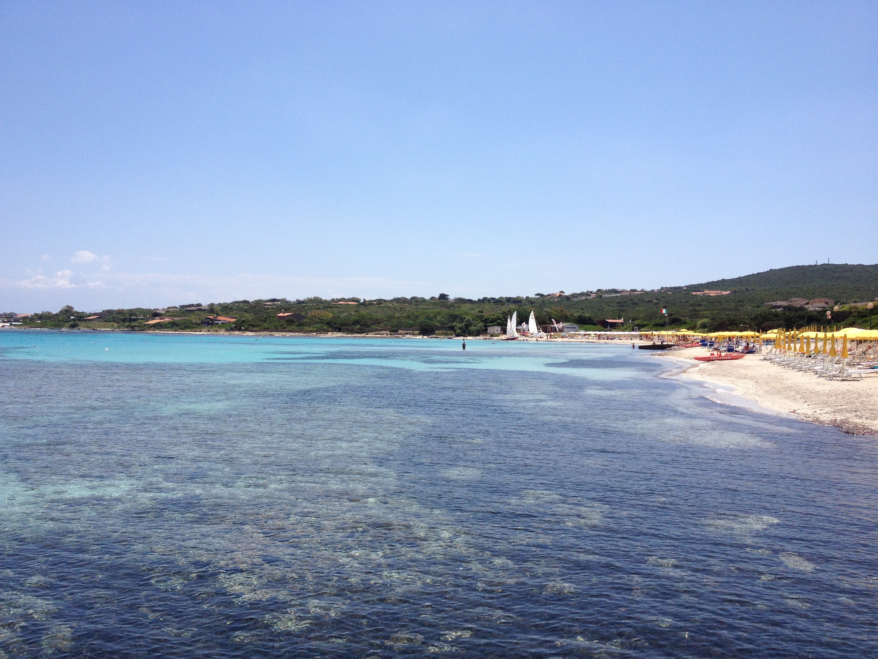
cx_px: 439
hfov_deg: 52.6
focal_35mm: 35
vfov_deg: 40.7
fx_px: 888
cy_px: 330
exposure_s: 1/2513
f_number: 2.4
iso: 50
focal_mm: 4.28
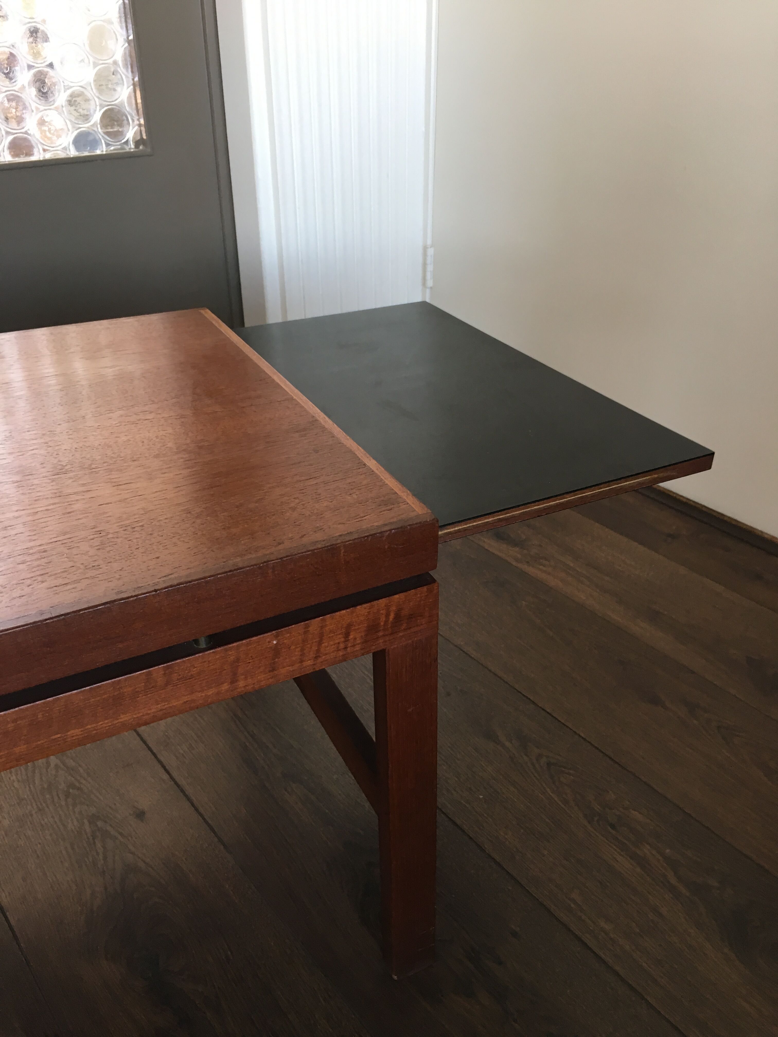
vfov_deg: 61.7
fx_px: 869
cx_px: 389
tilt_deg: -29.5
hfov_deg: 48.2
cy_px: 518
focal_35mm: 29
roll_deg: +0.3
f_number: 2.2
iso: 80
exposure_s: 1/33
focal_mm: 4.15
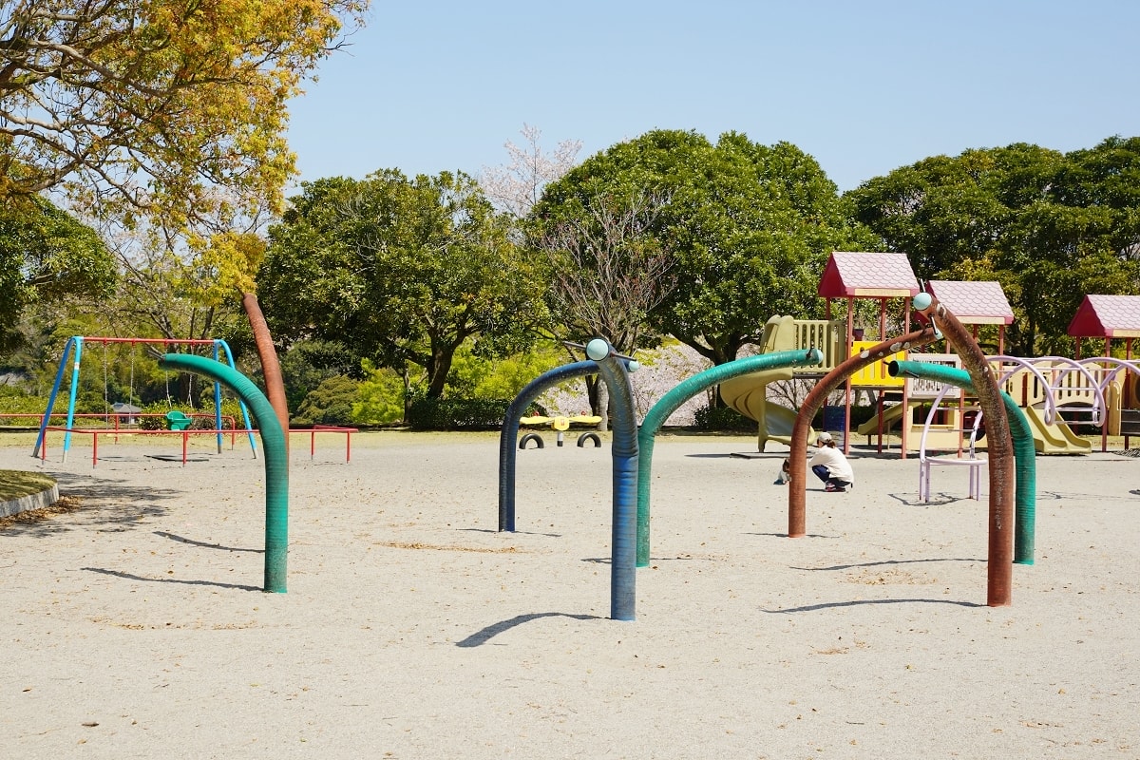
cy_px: 380
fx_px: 1837
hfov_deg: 34.5
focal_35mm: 58
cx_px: 570
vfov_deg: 23.4
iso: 100
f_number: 8
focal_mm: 58
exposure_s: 1/125
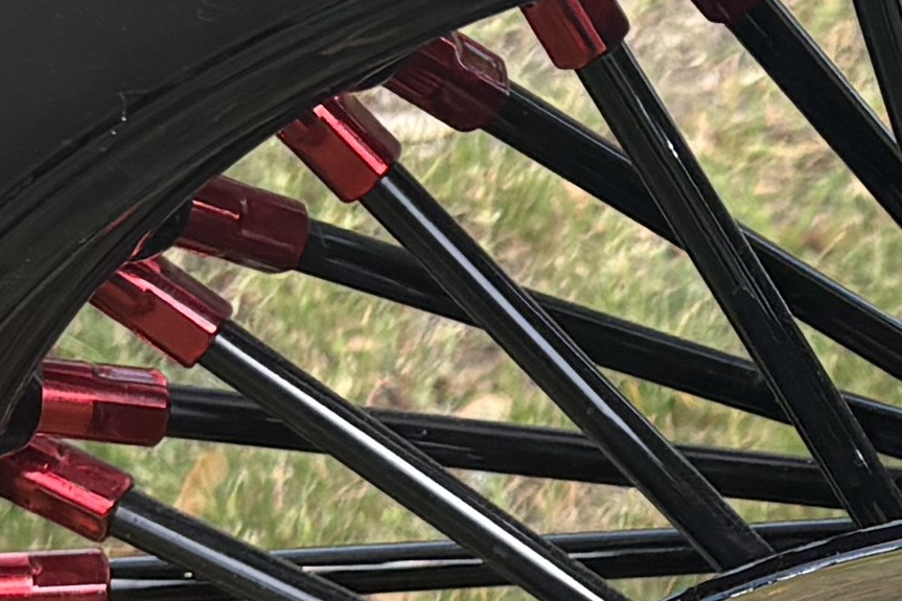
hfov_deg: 11.3
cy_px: 678
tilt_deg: -35.4
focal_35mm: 179
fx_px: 4484
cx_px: 1074
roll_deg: +6.4
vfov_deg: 7.6
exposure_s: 1/654
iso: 64
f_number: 1.6
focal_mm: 5.96
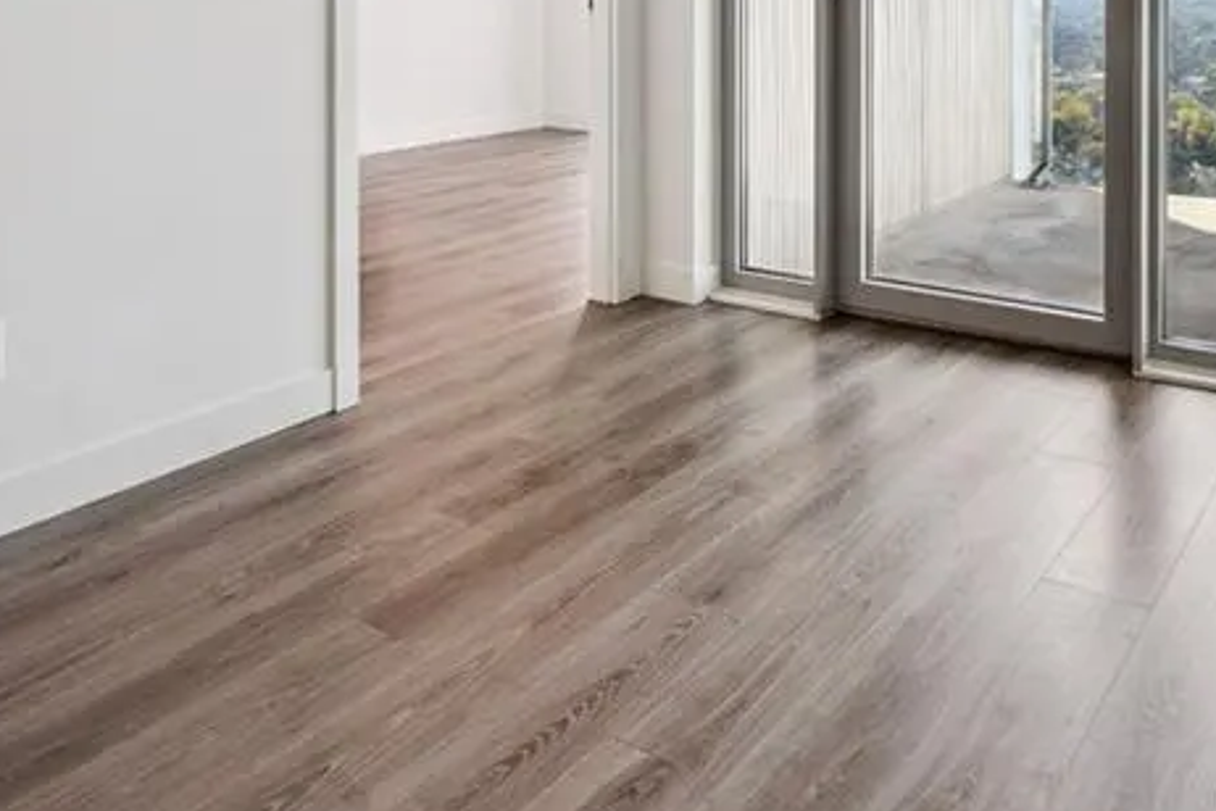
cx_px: 913
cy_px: -24
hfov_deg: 57.2
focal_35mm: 31
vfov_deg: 37.3
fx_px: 1047
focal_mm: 14
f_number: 8
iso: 200
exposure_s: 1/200
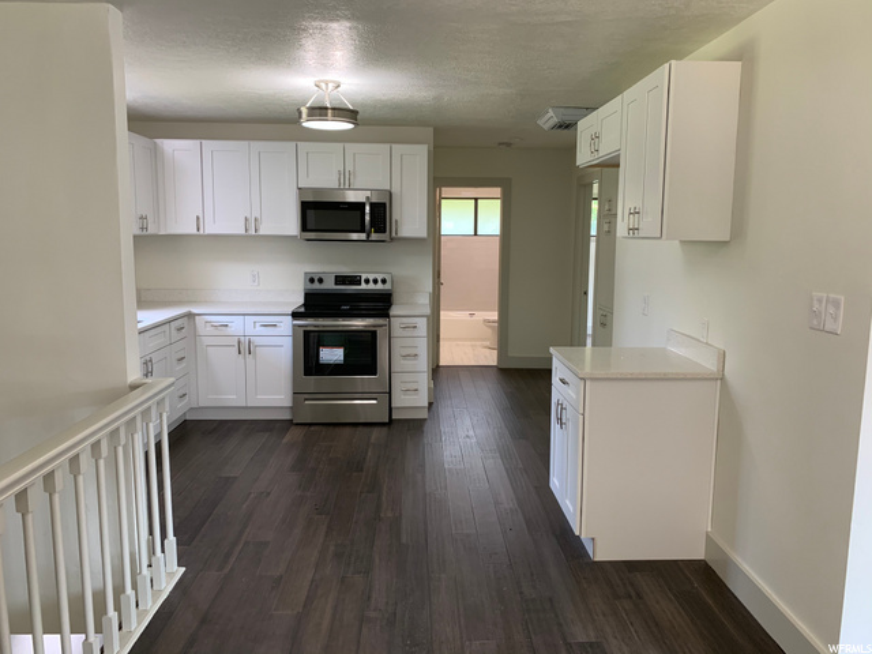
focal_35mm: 26
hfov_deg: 67.3
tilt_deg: -6.2
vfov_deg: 53.1
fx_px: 655
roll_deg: -1.0
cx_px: 436
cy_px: 327
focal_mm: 4.25
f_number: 1.8
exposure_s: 1/86
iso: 100
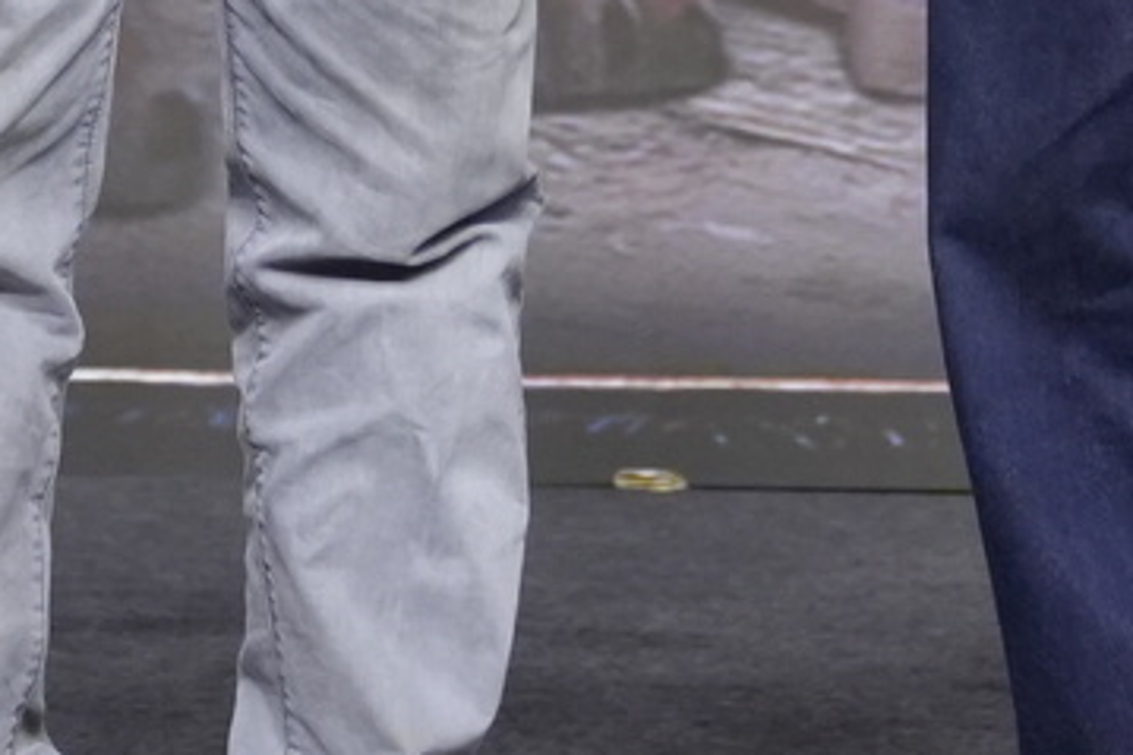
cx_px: 881
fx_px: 8525
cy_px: -1177
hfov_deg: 7.6
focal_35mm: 271
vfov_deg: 4.9
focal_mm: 38
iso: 1600
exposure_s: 1/160
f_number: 3.5
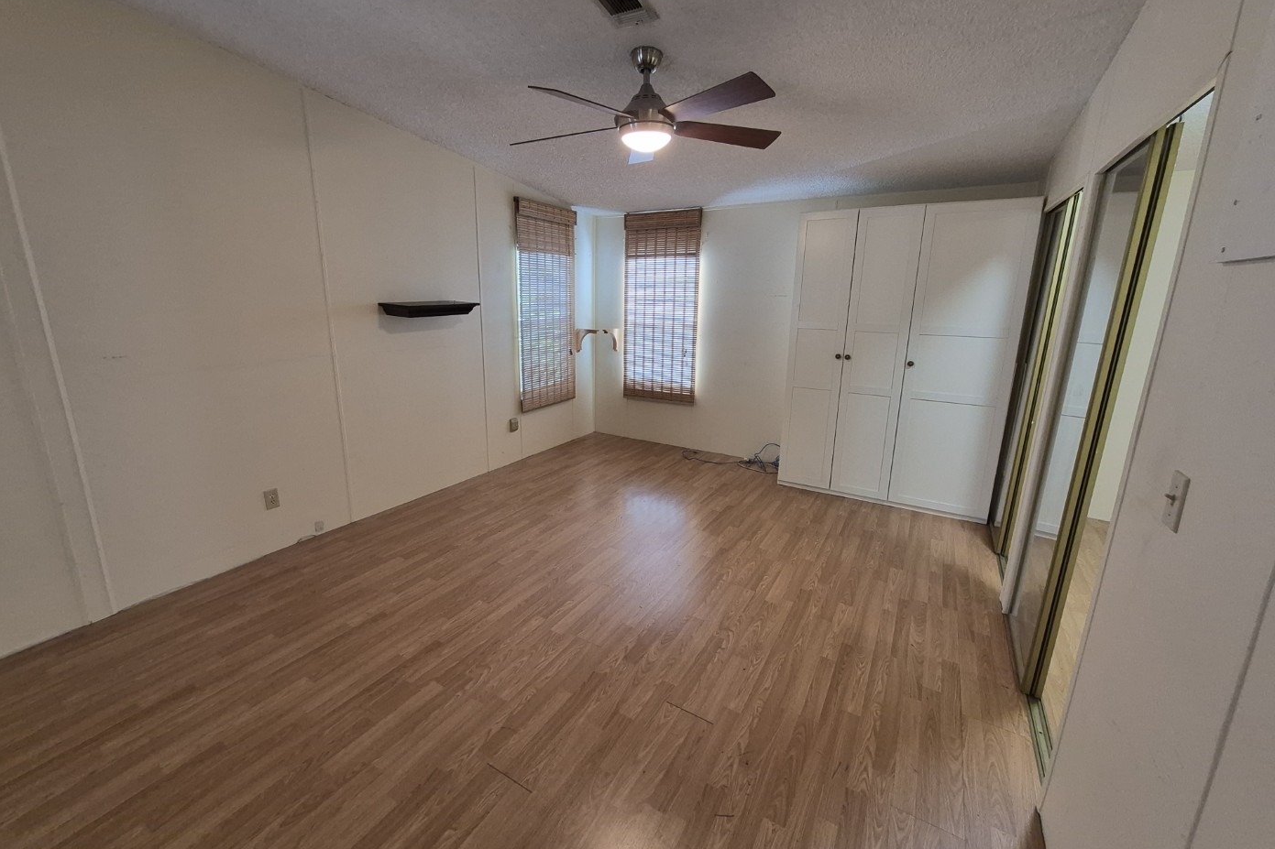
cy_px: 398
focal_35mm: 14
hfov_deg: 104.3
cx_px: 644
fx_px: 496
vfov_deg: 81.1
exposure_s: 1/60
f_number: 2.2
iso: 400
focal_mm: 1.74
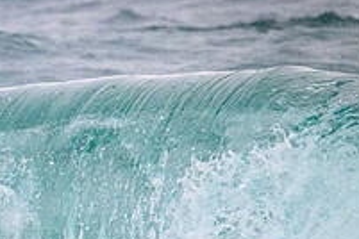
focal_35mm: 1729
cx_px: -113
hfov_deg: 1.2
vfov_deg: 0.8
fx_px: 17241
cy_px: 324
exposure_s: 1/2000
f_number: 11
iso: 9000
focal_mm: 600
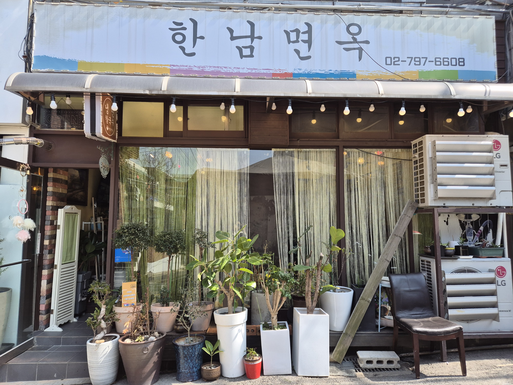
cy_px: 192
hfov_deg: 73.9
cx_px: 256
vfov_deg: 58.9
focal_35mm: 23
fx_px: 341
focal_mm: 5.4
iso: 25
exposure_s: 1/542
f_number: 1.8
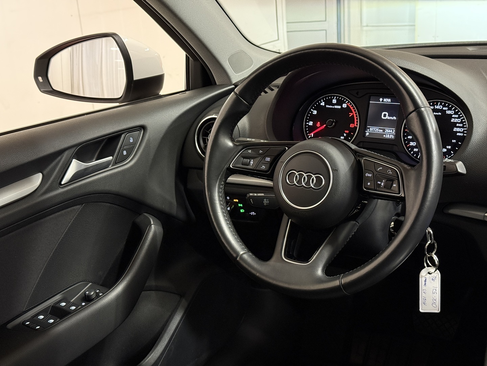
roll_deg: +4.1
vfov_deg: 30.3
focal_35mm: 48
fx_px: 675
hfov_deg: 39.7
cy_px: 183
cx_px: 244
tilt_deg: -18.4
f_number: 1.78
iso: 500
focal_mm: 6.76
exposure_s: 1/40
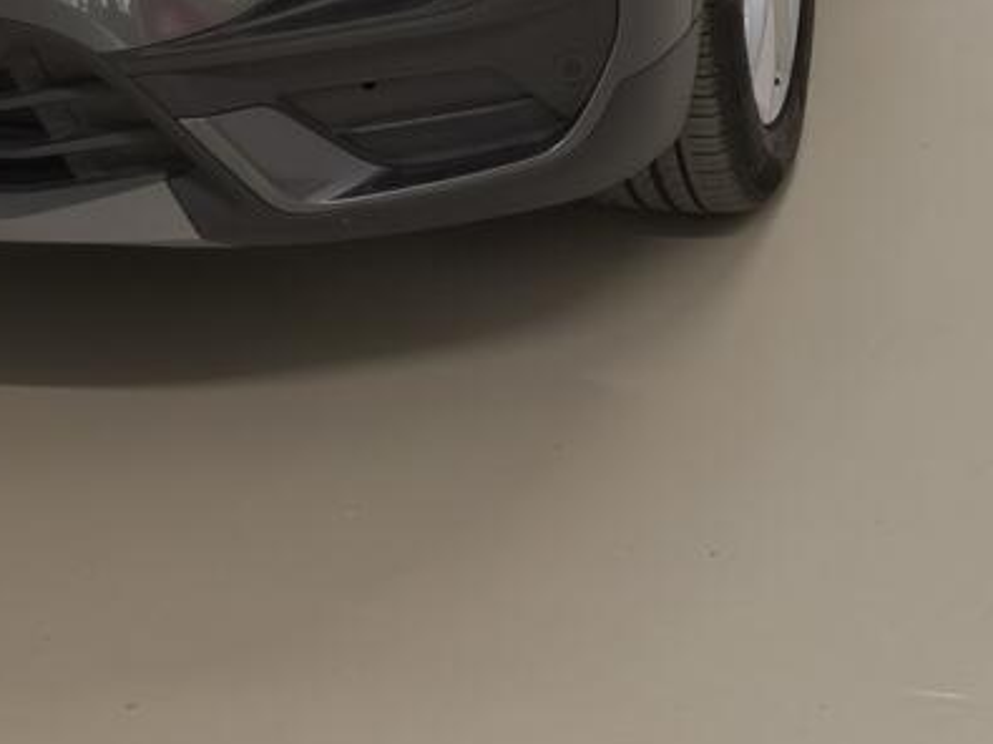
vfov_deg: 18.0
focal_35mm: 76
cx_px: 272
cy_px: -238
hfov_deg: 25.4
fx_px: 2179
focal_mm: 4.71
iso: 250
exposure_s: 1/50
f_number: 1.7
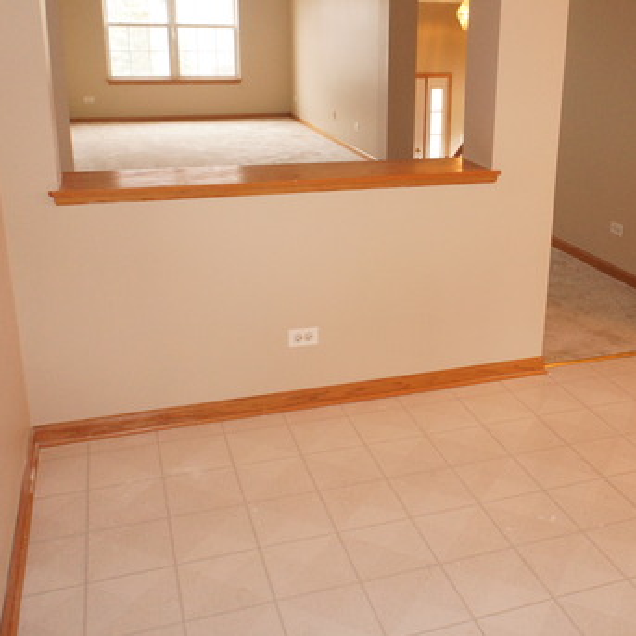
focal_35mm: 38
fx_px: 790
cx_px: 415
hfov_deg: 43.3
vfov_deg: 43.7
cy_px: 261
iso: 1600
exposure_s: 1/80
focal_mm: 16
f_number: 4.5
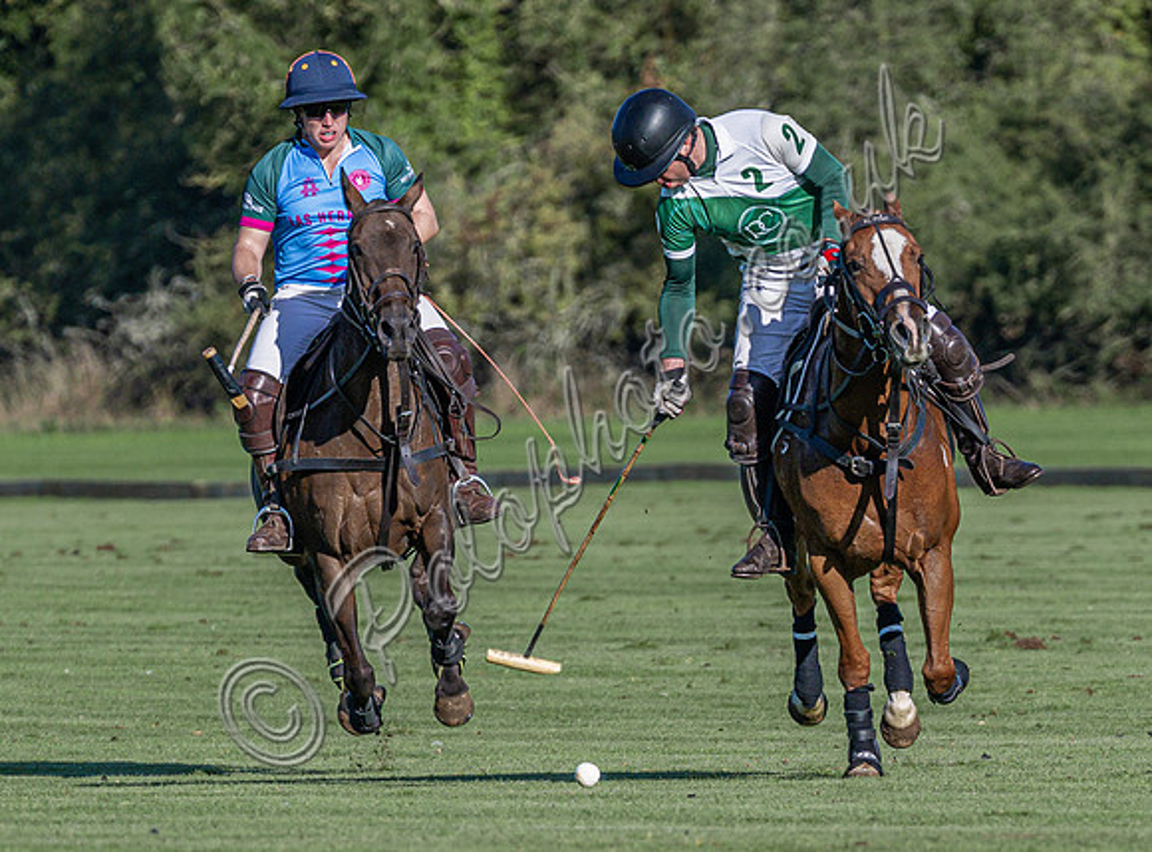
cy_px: 883
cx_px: 691
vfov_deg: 2.0
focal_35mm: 742
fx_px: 24562
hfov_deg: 2.7
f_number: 5
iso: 400
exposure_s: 1/3200
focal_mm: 260
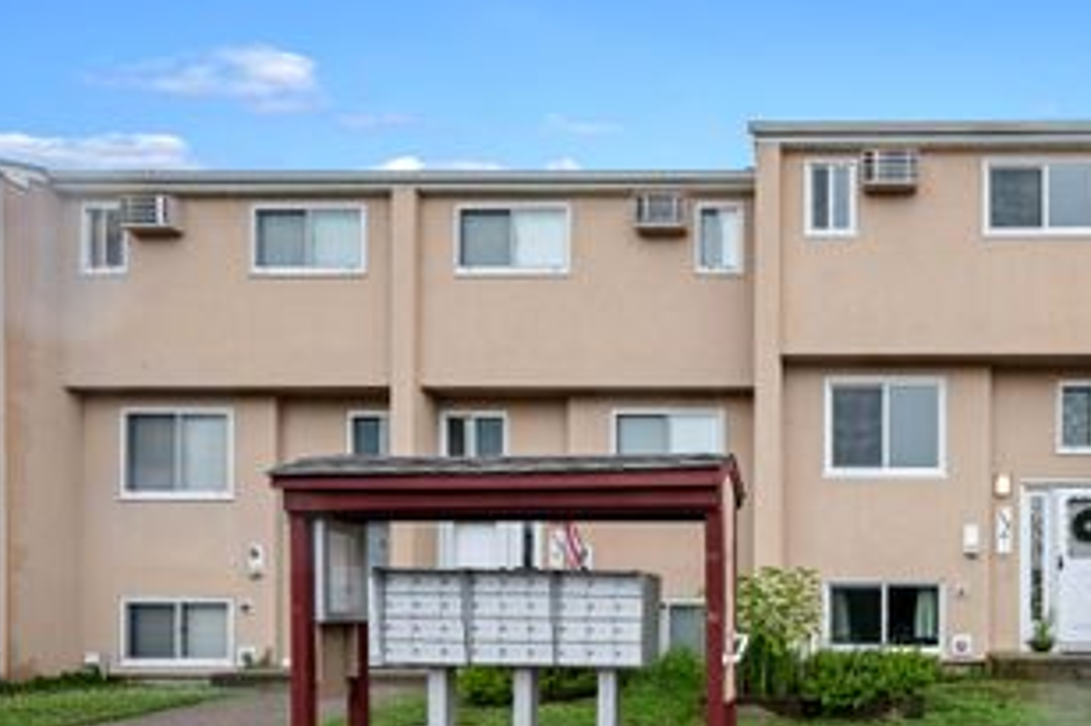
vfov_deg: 47.5
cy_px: 476
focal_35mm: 27
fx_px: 812
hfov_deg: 62.6
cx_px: 857
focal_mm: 16.5
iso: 320
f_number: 9
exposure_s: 1/80
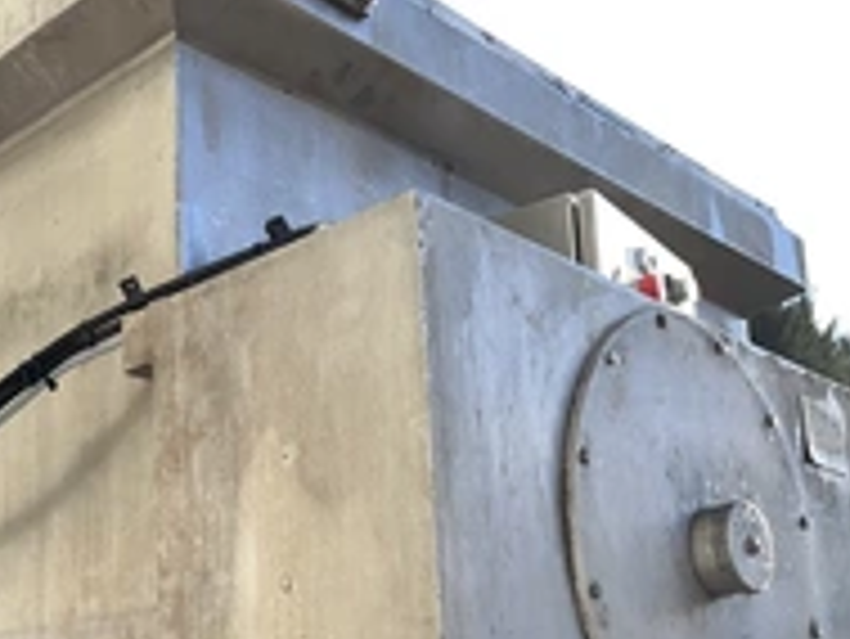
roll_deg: +2.0
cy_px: 598
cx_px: 130
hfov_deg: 33.5
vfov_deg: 25.6
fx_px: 1351
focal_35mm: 55
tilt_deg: +2.6
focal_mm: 5.1
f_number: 1.6
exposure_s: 1/1046
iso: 50
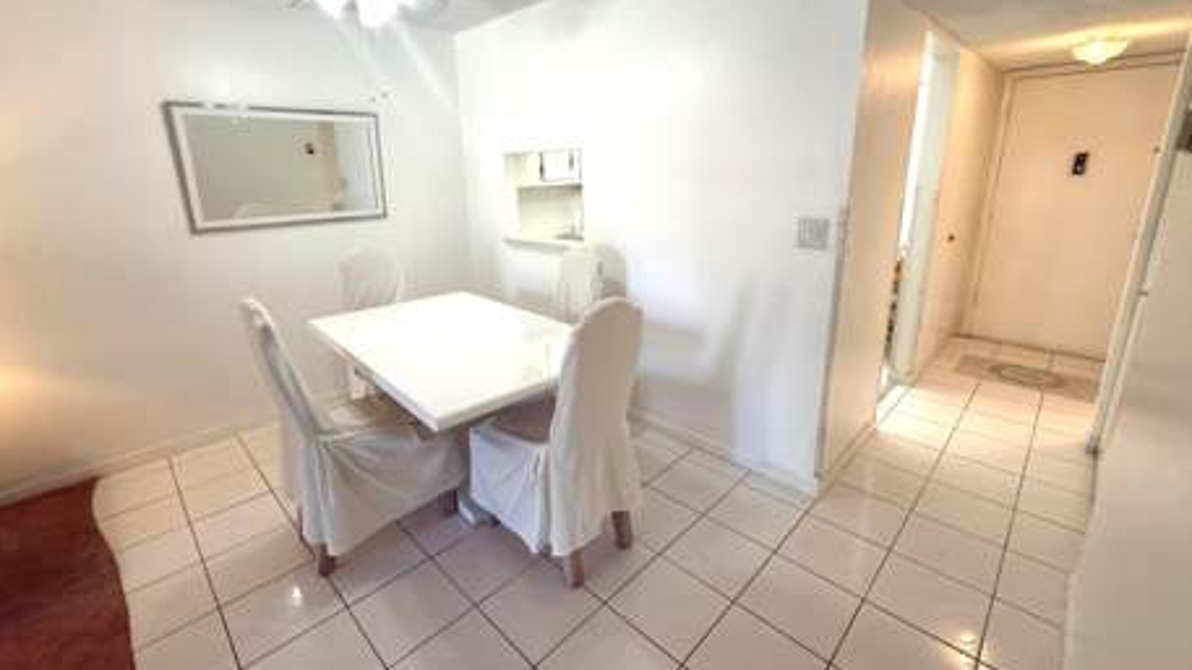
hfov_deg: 99.4
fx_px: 506
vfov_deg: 66.8
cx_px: 584
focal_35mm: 16
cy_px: 291
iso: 250
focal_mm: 2.22
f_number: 2.2
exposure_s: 1/120
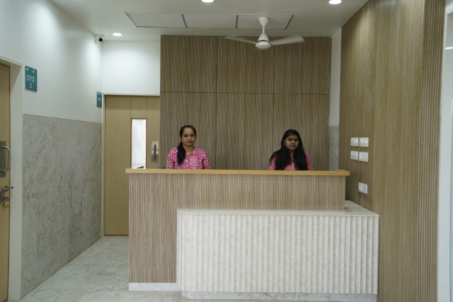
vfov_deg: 37.9
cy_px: 151
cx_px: 226
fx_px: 440
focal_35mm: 35
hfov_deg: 54.4
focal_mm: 35
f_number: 4
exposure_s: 1/100
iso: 640
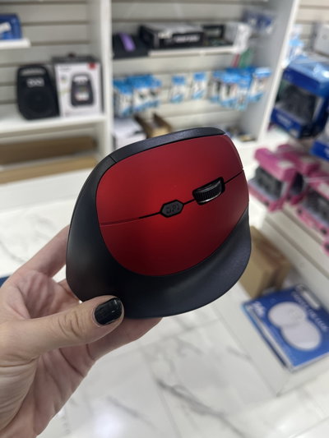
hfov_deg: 53.1
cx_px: 164
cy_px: 219
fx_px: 329
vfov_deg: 67.3
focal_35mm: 26
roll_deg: -4.7
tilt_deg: -38.9
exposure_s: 1/100
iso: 80
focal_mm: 5.1
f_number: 1.6
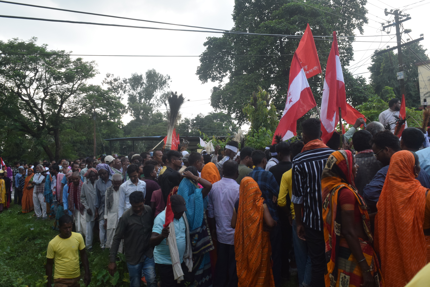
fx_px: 323
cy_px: 144
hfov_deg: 67.4
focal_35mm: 27
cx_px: 215
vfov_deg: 48.0
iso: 800
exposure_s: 1/500
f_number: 11
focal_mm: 18
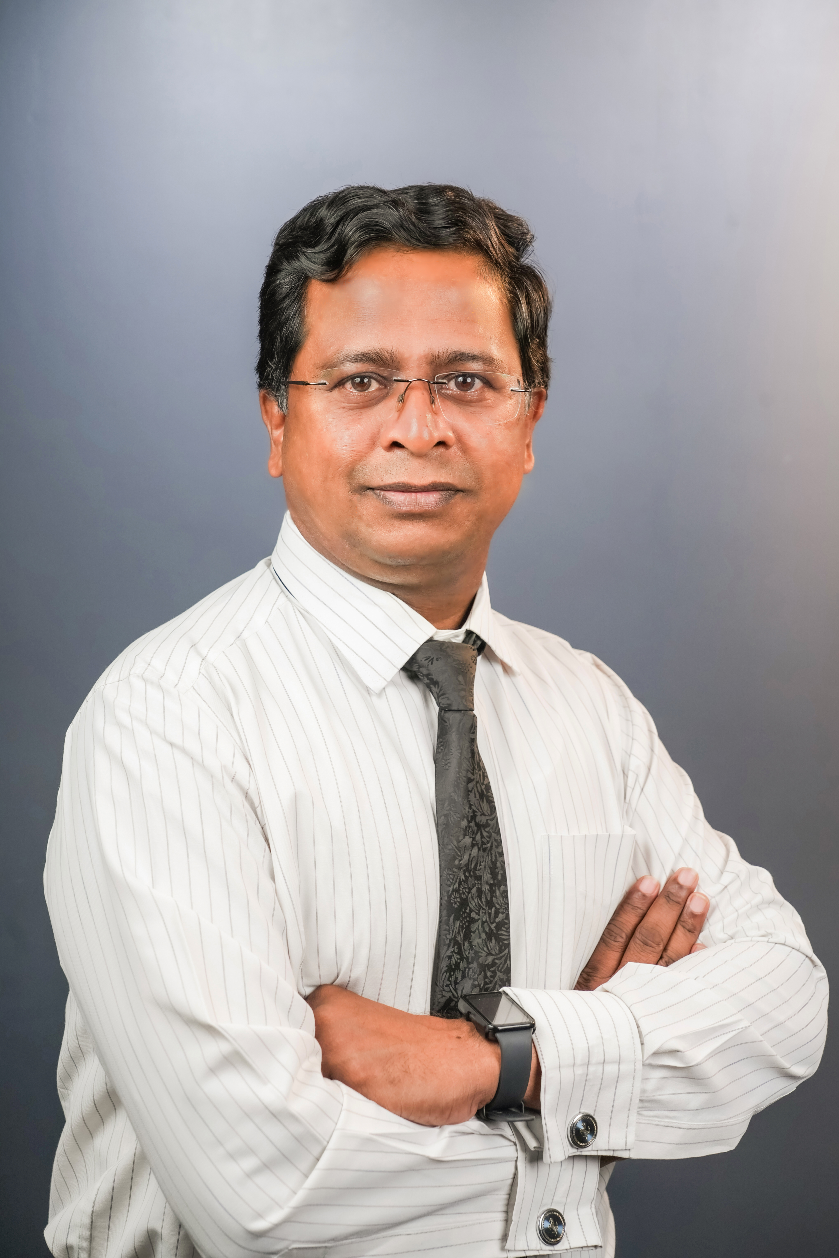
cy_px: 629
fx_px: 1713
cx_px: 420
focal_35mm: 49
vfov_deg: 40.3
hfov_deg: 27.5
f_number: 7.1
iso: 1000
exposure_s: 1/100
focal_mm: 49
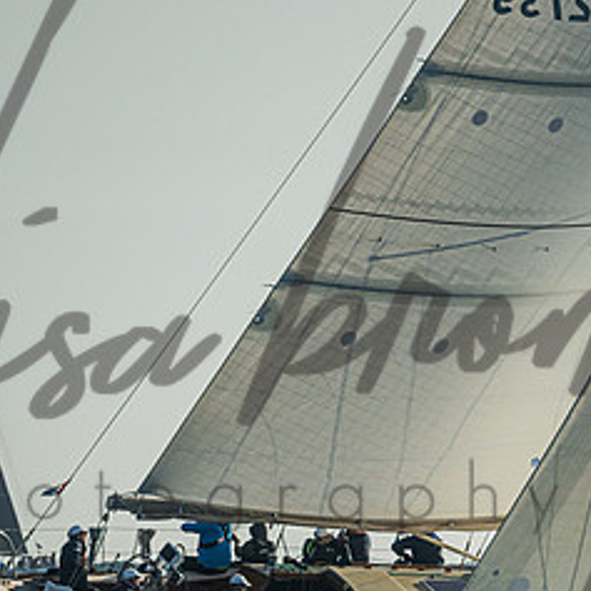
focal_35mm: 1140
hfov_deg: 1.5
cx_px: 411
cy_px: 487
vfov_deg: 1.5
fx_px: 22020
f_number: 5.6
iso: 400
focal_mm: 400
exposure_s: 1/5000
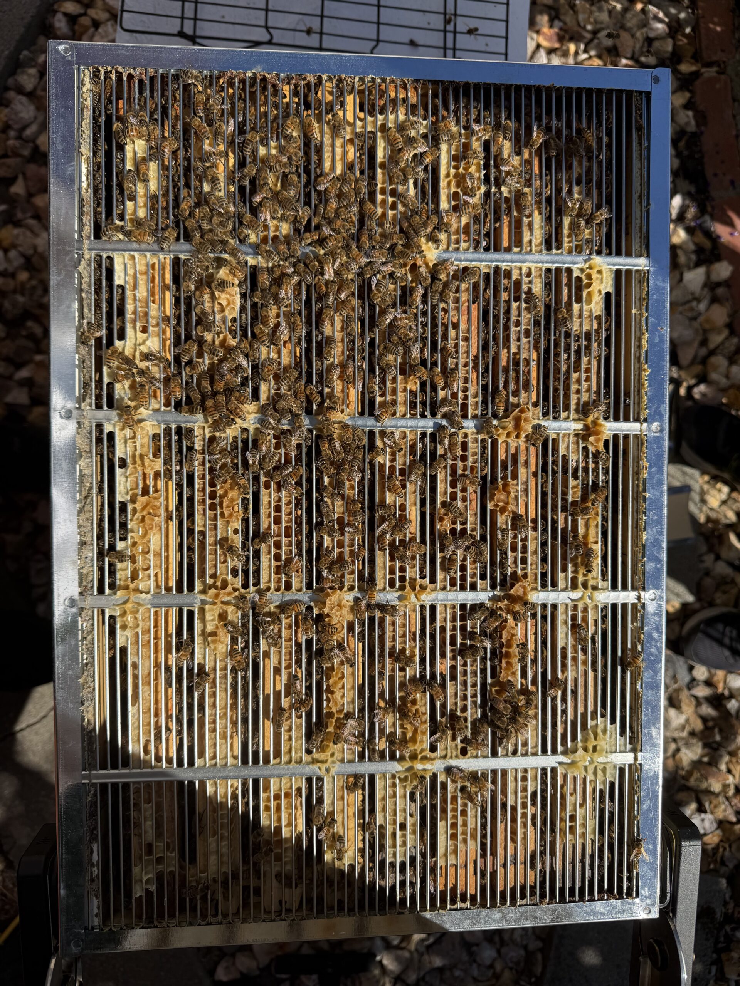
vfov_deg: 71.6
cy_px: 493
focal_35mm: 24
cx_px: 370
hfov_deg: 56.8
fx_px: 684
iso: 80
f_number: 1.78
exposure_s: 1/5714
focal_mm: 6.76
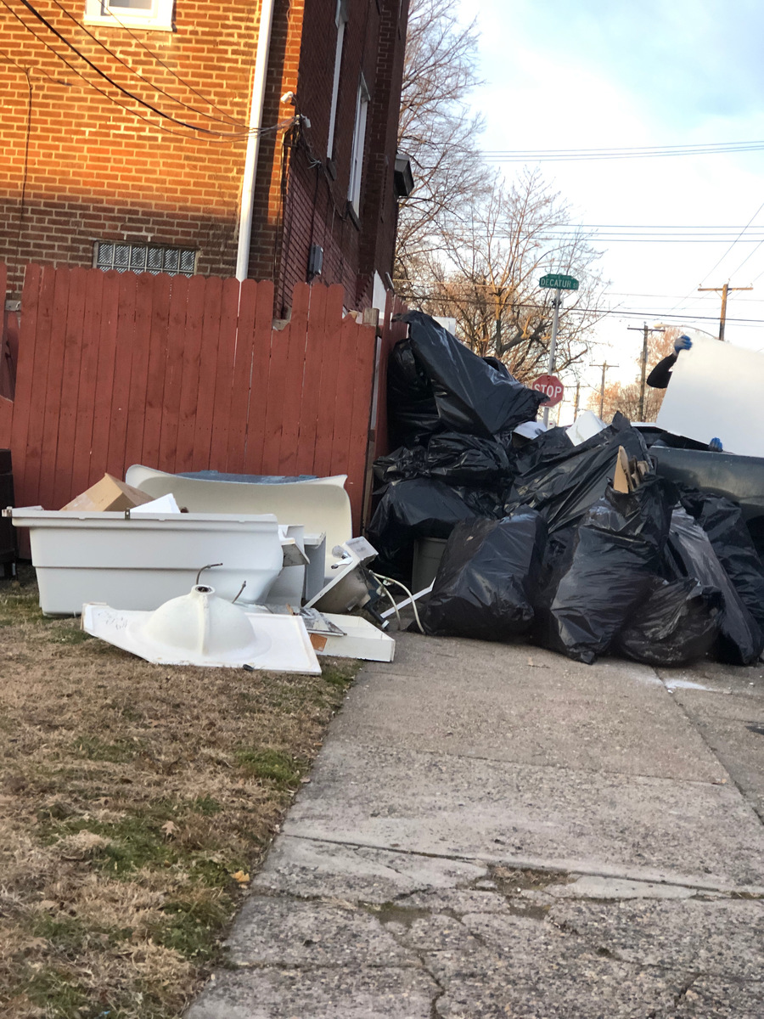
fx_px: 1677
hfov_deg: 25.7
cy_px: 510
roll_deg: -5.4
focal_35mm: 57
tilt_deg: -2.5
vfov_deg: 33.8
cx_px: 382
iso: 200
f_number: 2.8
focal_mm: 6.6
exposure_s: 1/60
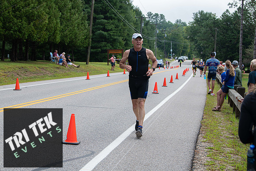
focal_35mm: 70
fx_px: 500
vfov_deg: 19.4
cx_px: 128
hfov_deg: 28.7
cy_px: 86
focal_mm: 70
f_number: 5.6
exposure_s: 1/250
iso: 200
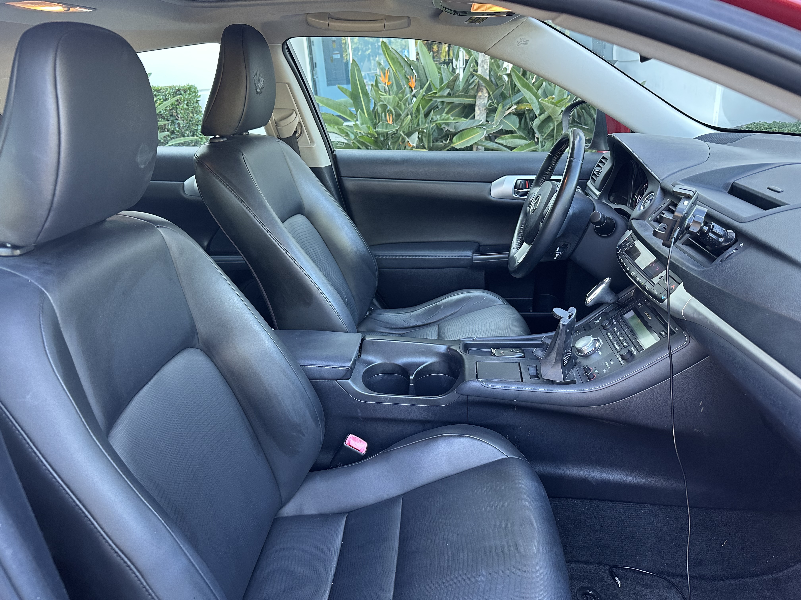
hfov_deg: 71.6
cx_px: 400
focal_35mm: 24
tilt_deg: -20.8
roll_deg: +4.6
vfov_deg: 56.8
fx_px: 555
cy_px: 300
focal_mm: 6.86
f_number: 1.78
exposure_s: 1/80
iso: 250
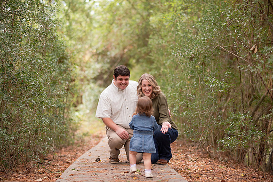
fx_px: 645
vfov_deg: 16.1
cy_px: 91
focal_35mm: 85
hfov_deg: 23.9
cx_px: 136
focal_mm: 85
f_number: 2.2
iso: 320
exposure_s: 1/400
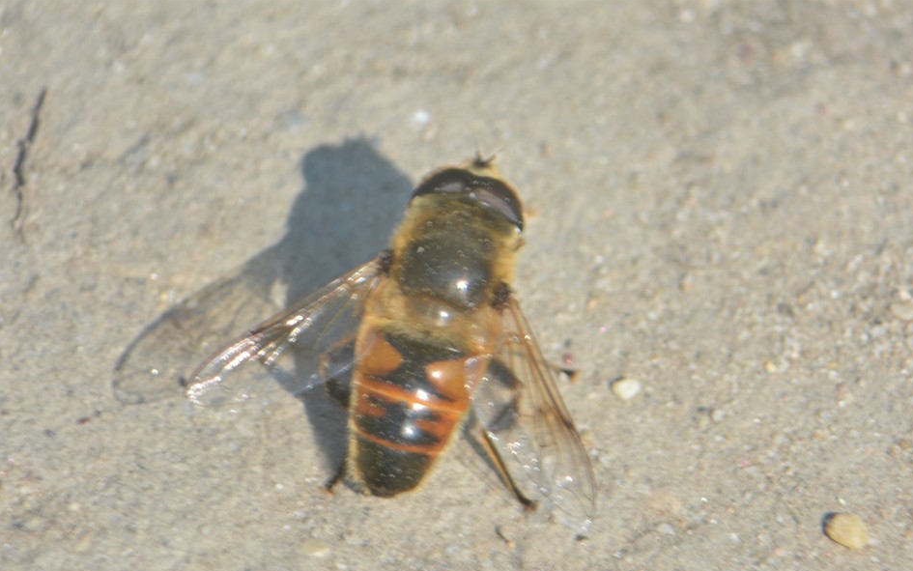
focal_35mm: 466
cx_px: 463
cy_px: 307
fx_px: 11597
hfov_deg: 4.5
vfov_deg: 2.8
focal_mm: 300
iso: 110
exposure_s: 1/125
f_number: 8
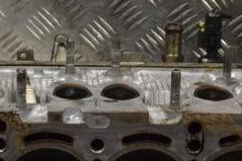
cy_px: 107
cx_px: 85
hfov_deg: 14.0
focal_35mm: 147
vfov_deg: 9.3
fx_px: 987
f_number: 9
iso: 3200
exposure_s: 1/320
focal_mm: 40
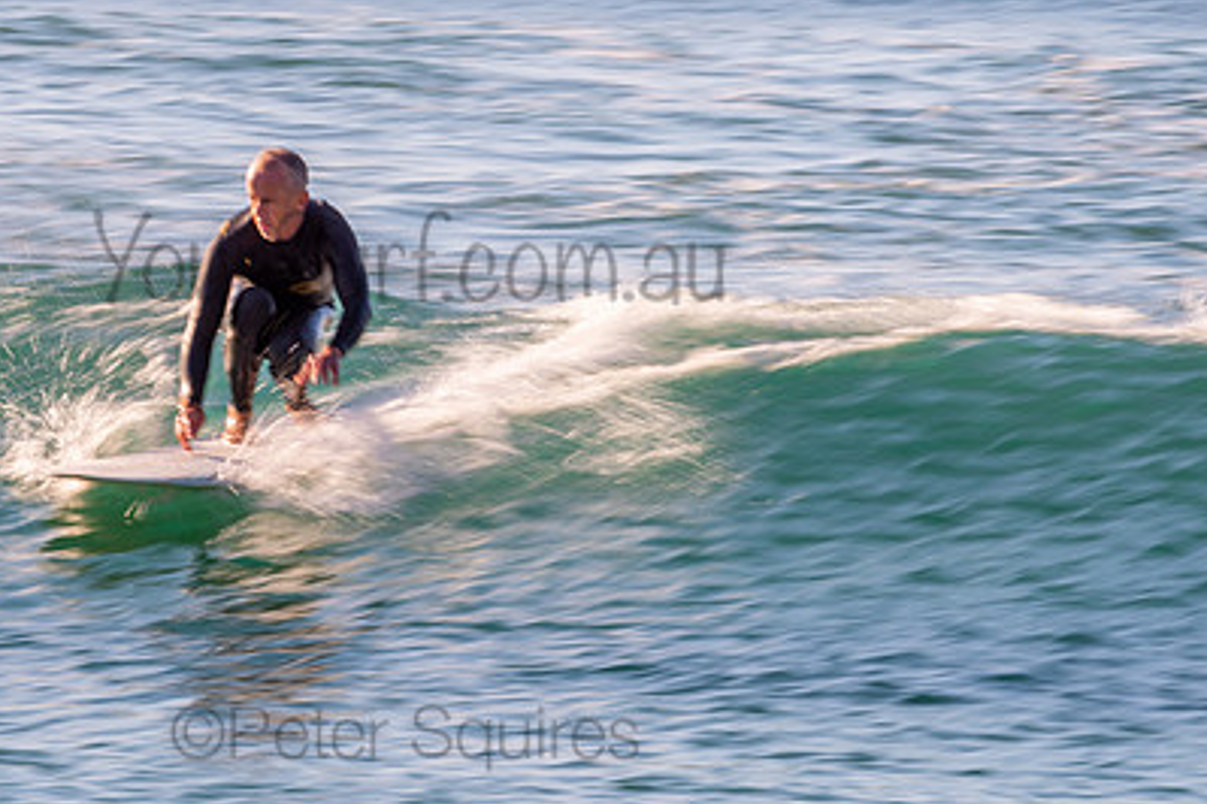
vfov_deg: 1.9
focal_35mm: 727
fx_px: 24373
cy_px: 231
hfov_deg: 2.8
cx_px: 405
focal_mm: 500
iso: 64
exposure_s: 1/25
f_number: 22
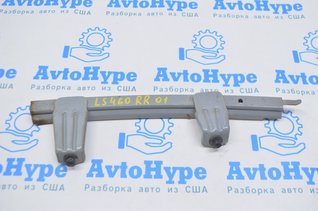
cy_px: 106
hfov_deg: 46.4
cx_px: 159
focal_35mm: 42
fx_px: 371
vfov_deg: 31.8
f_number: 5.6
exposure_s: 1/20
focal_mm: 28
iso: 400
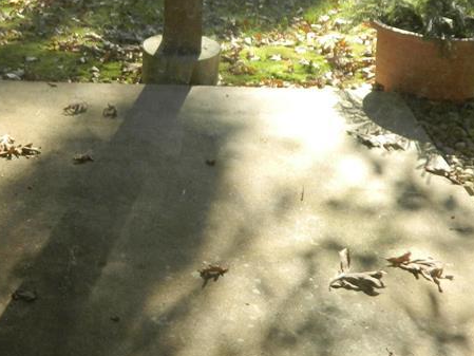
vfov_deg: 25.0
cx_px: 7
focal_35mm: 57
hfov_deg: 31.4
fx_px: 781
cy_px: 41
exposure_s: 1/125
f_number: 3.1
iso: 80
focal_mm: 4.5
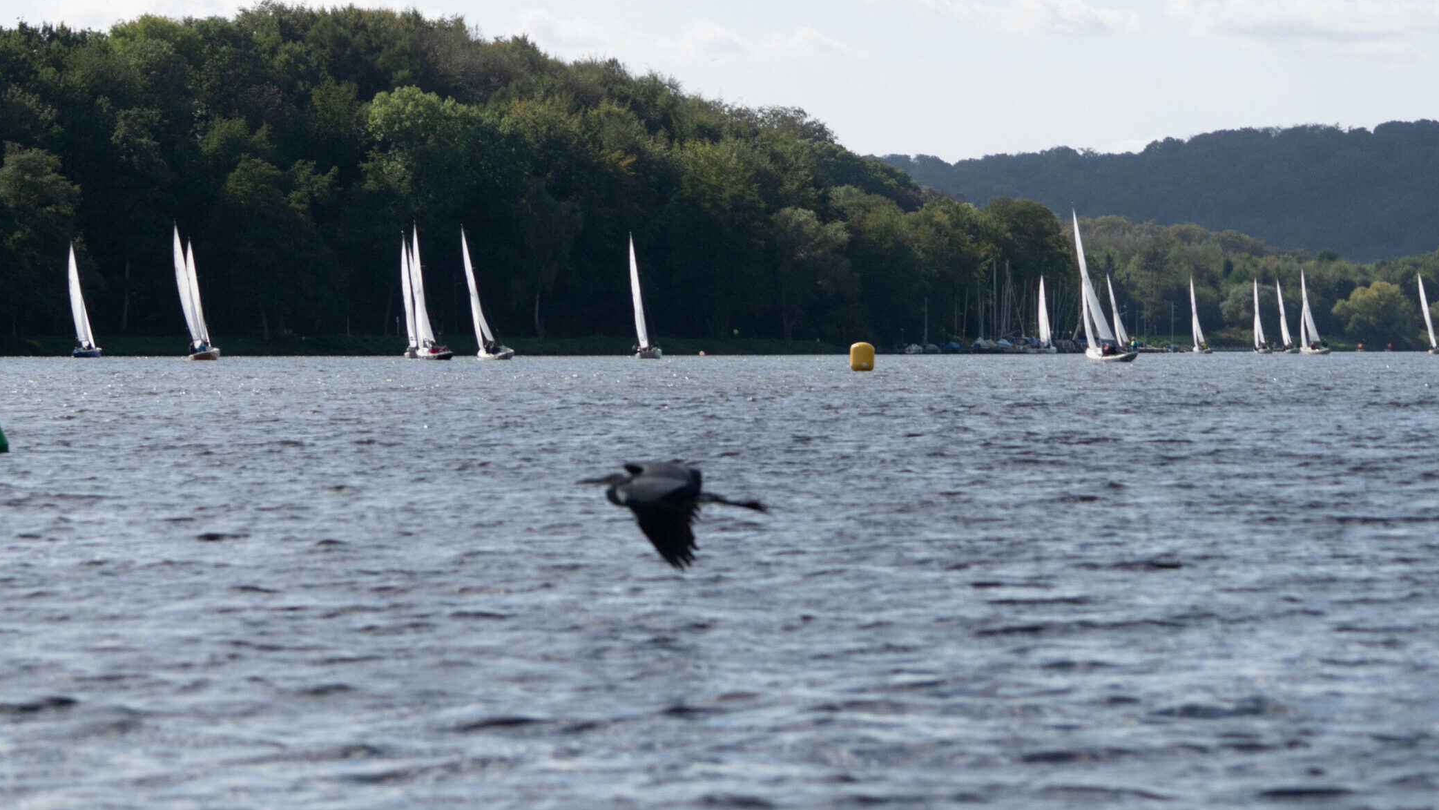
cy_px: 306
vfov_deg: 6.9
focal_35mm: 177
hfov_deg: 12.2
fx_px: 6755
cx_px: 746
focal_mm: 90
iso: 400
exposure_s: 1/3000
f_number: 4.5
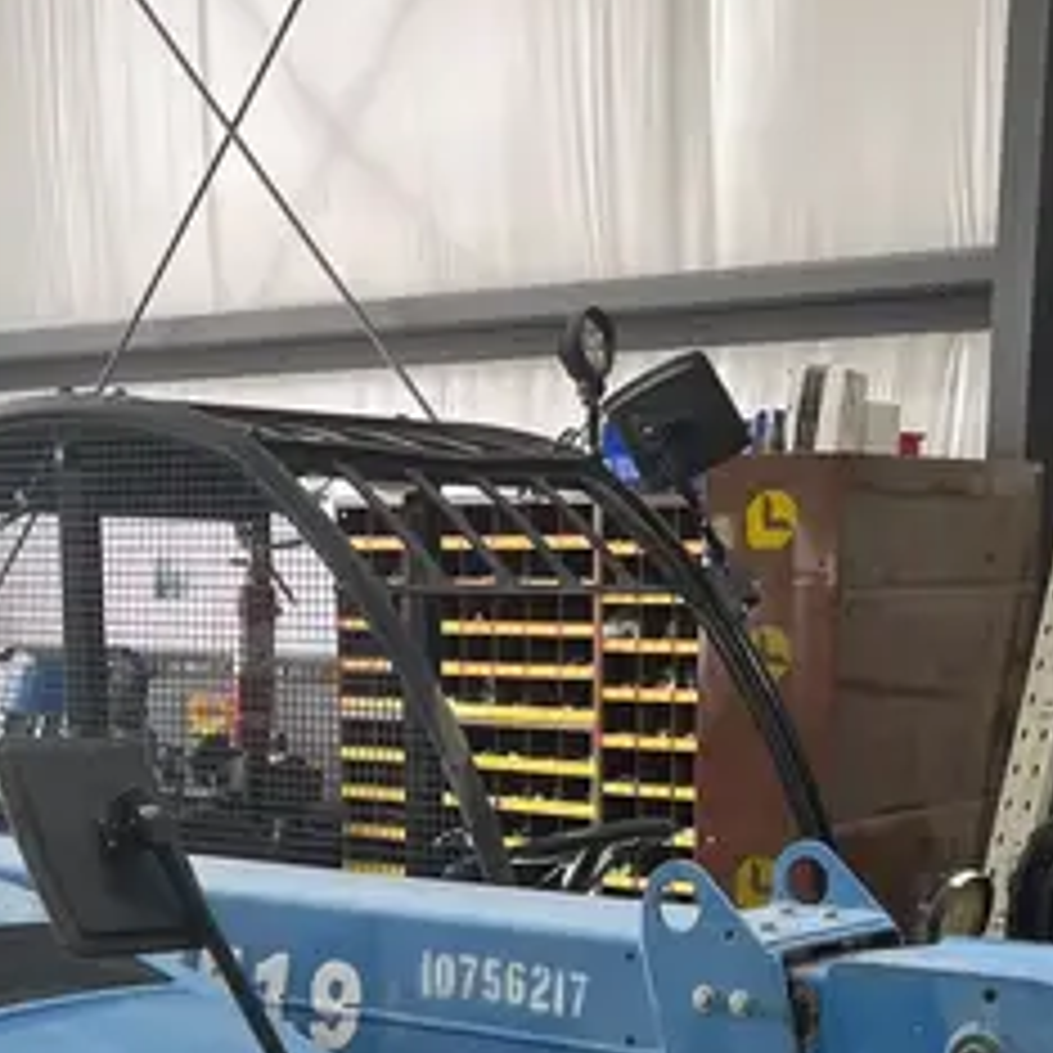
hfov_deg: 24.0
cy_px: 1172
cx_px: 472
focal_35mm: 72
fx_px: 2478
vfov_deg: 22.6
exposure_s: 1/120
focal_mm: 5.1
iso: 50
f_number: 1.6
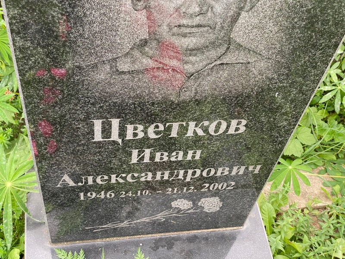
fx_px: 518
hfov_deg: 36.8
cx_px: 172
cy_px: 130
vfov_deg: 28.0
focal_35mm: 52
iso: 50
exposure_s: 1/122
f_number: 2
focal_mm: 6
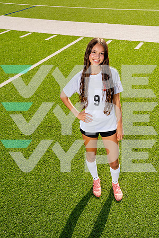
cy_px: 119
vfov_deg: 47.4
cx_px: 80
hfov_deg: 32.6
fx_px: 272
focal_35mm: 41
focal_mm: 41
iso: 320
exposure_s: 1/250
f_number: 10
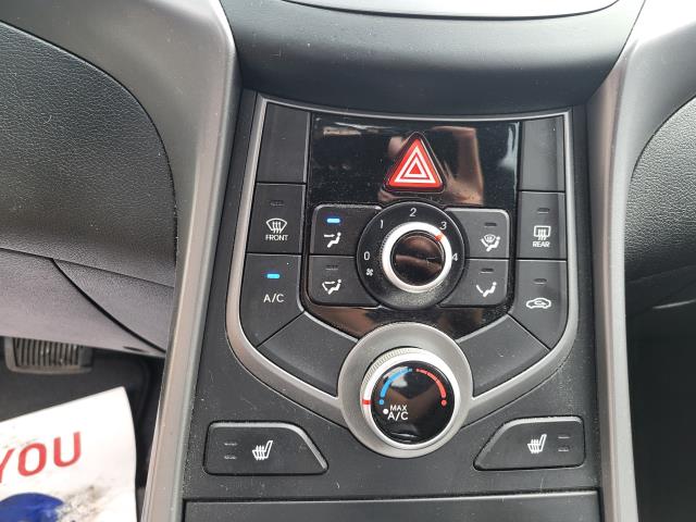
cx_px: 348
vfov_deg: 53.1
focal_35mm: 26
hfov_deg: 67.3
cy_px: 261
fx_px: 523
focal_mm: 5.4
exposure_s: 1/120
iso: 200
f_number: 1.8
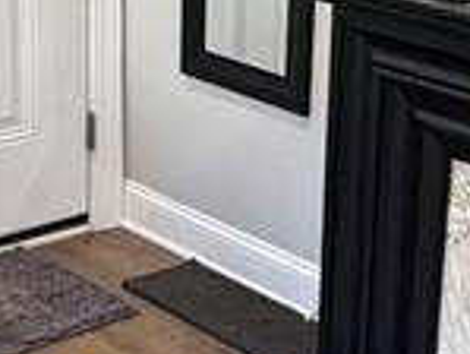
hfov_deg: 20.3
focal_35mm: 96
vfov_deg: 15.4
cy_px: 120
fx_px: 1304
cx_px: 347
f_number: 2.2
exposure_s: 1/60
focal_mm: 2.22
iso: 160
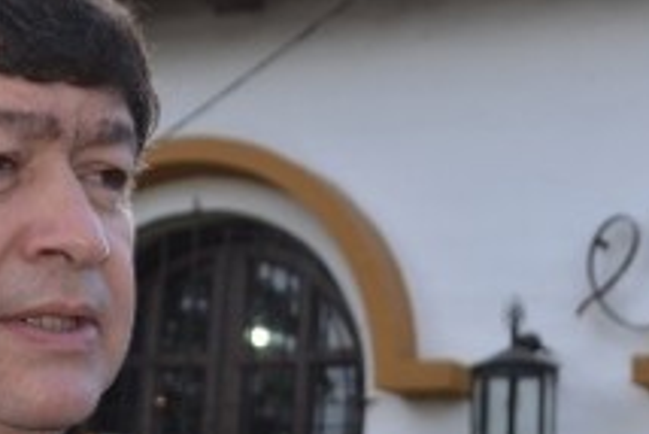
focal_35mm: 126
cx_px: 0
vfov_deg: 10.8
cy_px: 407
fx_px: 2273
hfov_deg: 15.9
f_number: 4.5
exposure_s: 1/125
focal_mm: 30
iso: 200
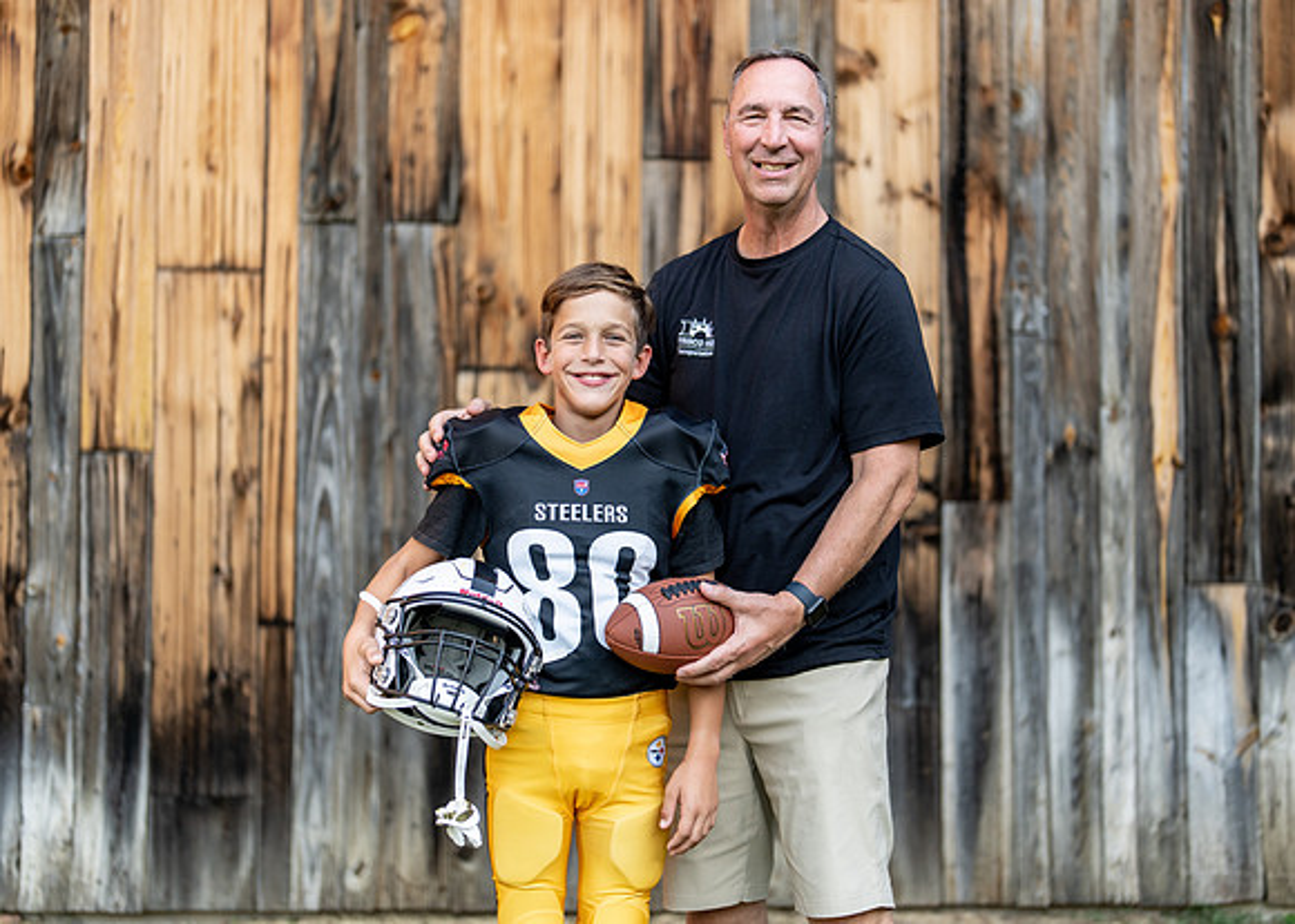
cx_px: 706
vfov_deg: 24.9
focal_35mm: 57
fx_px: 2095
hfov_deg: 34.3
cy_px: 455
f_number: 1.2
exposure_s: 1/1600
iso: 100
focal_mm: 50
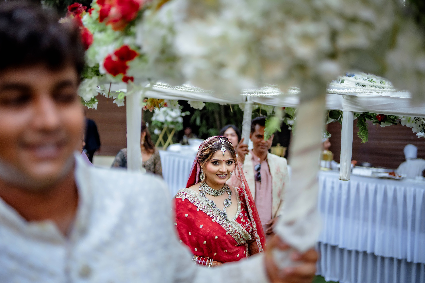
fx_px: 413
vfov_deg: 37.9
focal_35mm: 35
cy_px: 142
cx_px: 212
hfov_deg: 54.4
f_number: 1.4
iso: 800
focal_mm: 35
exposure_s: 1/250
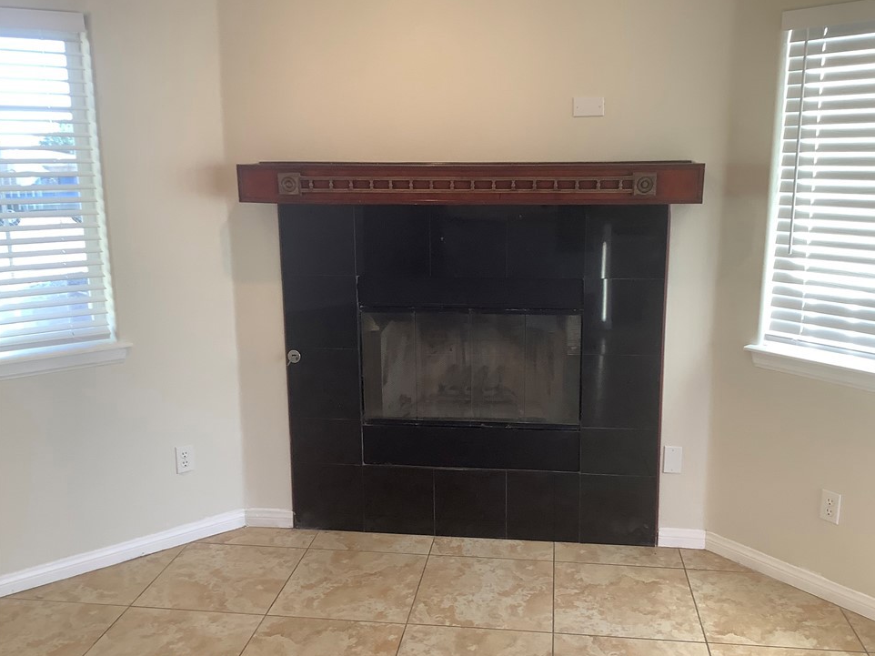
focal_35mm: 33
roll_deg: +1.8
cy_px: 330
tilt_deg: -12.9
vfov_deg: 42.9
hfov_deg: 55.3
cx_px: 460
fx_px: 834
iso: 50
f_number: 2.4
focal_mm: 3.3
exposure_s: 1/60
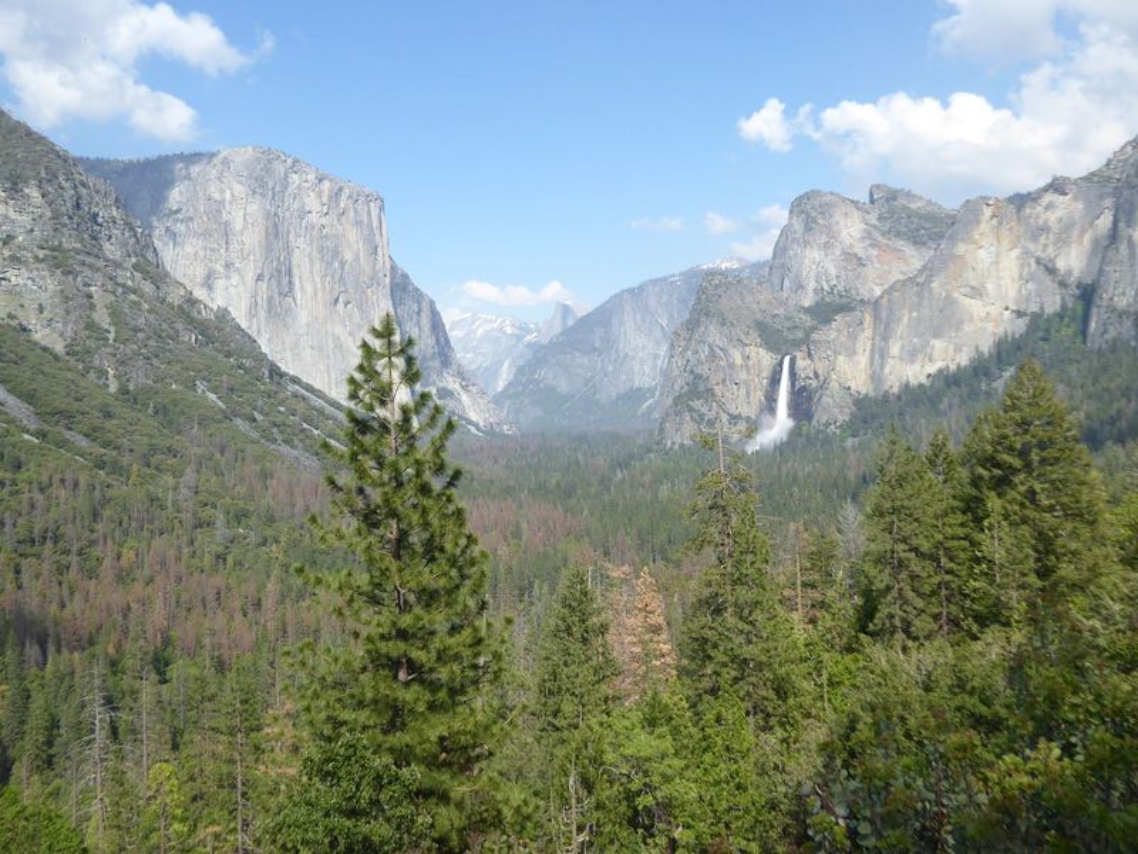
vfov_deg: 41.8
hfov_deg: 54.0
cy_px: 427
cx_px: 569
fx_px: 1118
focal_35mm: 34
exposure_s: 1/500
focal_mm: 5.8
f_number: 3.6
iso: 80
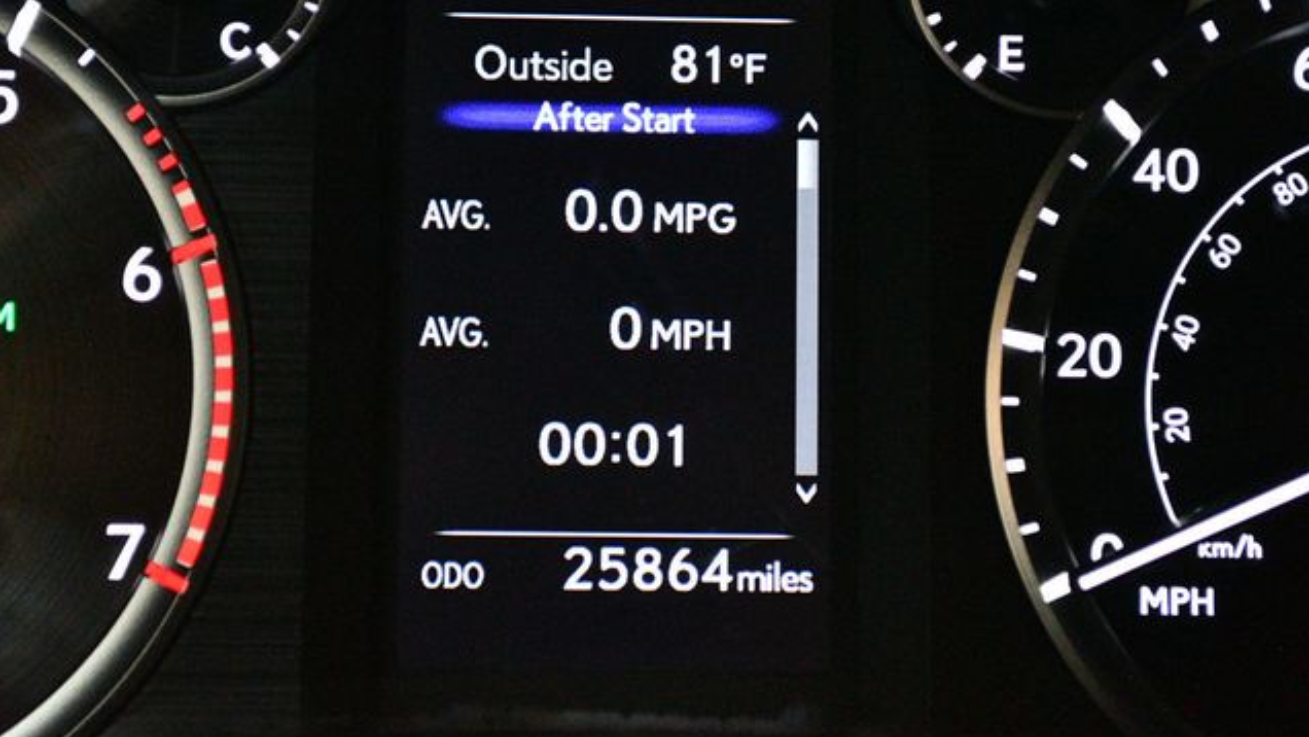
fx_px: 2743
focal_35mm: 79
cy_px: 340
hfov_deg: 26.8
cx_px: 657
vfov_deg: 15.3
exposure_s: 1/60
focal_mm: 50
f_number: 5.6
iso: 12800
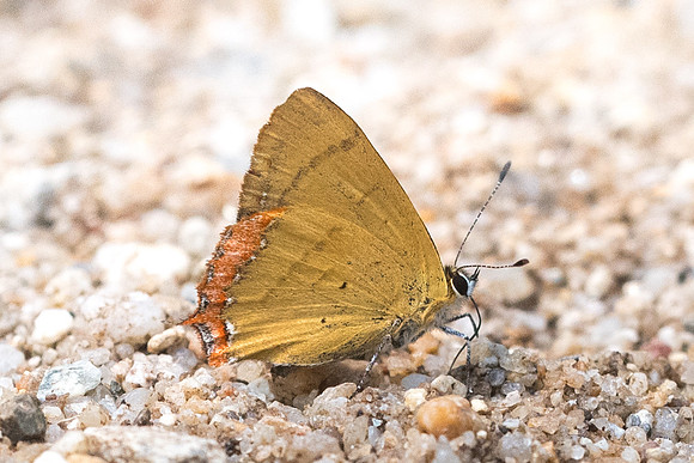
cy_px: 315
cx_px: 400
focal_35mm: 997
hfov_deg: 2.1
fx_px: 19227
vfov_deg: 1.4
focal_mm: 150
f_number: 5
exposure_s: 1/2500
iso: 640
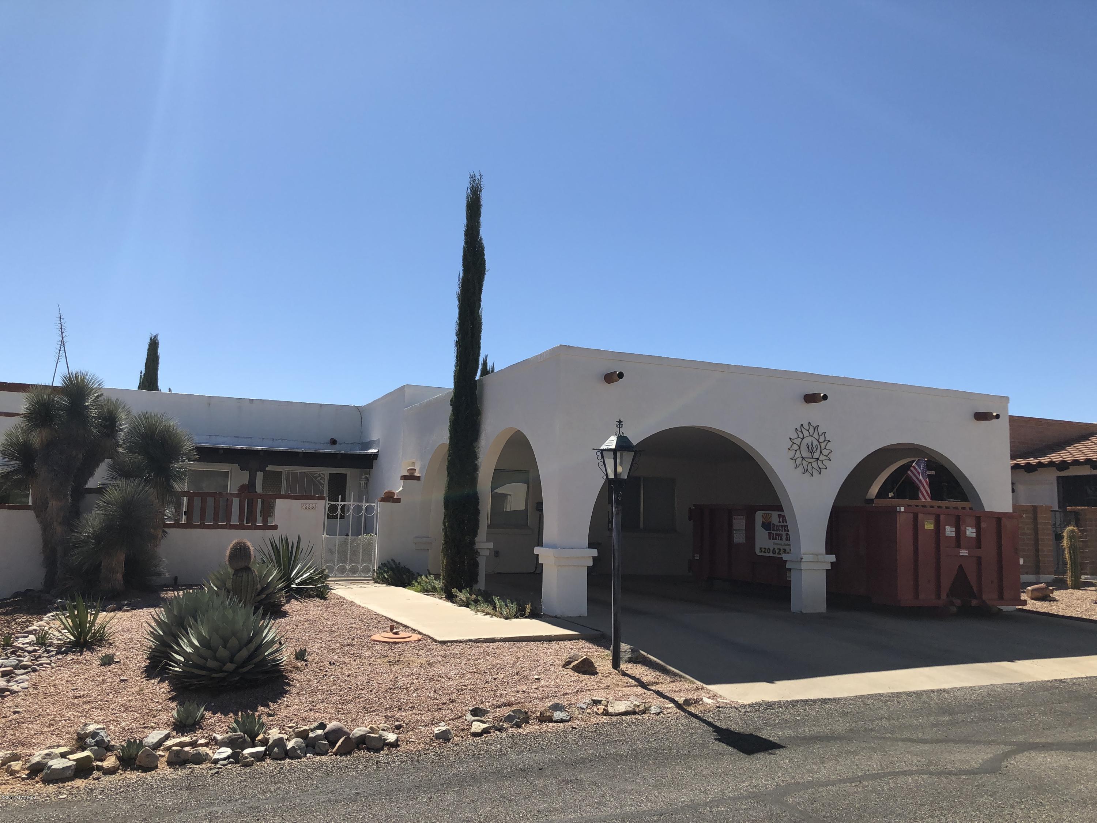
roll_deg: -1.7
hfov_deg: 63.4
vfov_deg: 49.7
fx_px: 887
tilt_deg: +6.3
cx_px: 548
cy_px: 412
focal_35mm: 28
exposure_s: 1/2667
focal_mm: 3.99
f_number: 1.8
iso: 25
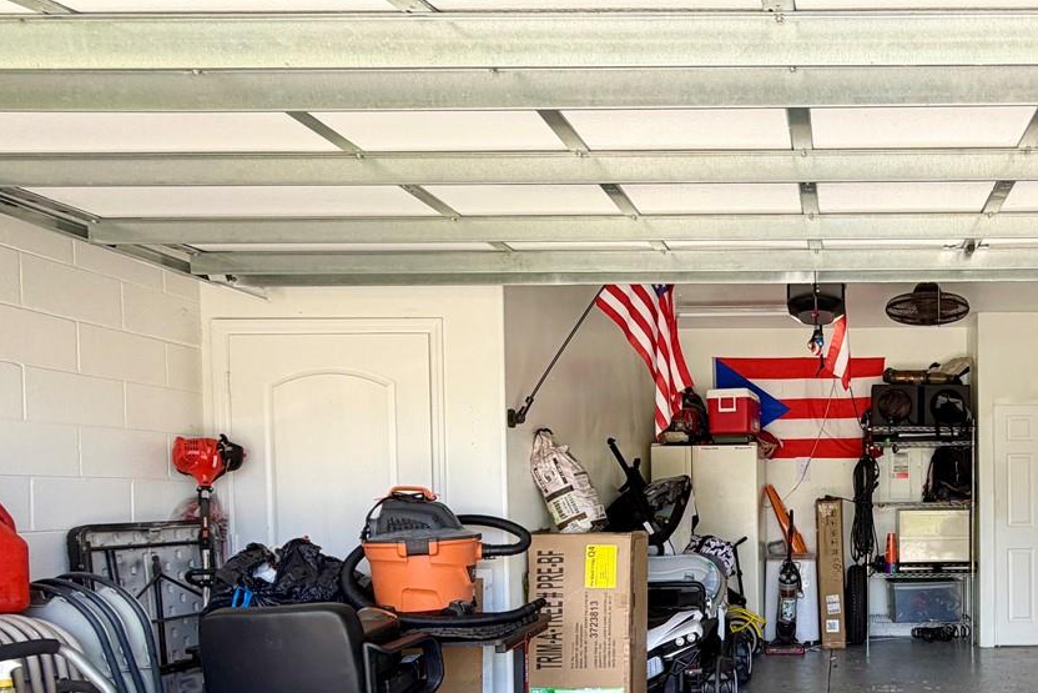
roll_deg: +1.0
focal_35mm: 28
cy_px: 513
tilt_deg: -1.2
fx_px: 807
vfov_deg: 45.0
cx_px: 851
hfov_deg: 59.5
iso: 40
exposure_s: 1/224
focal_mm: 2.22
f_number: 2.2
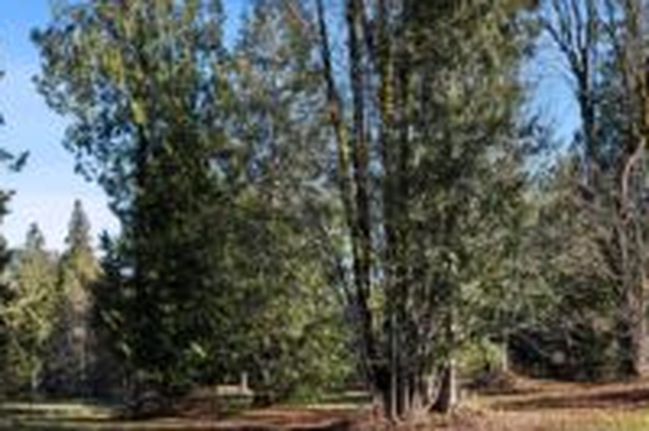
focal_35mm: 42
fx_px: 757
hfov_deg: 46.0
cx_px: 409
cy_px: 347
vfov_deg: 31.0
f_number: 8
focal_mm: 21
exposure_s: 1/125
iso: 200
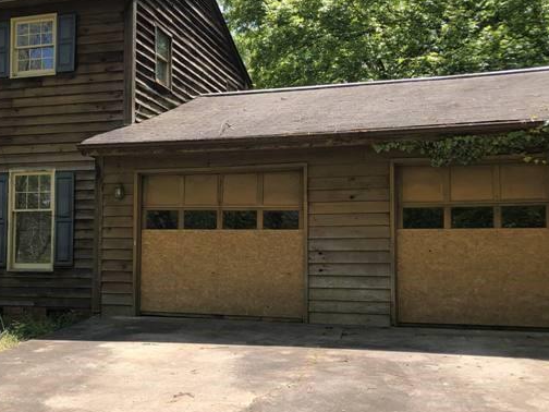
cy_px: 221
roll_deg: -0.4
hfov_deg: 37.1
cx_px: 126
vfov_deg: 29.1
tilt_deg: +4.1
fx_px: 793
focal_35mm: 50
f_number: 1.8
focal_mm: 3.99
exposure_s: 1/727
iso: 20
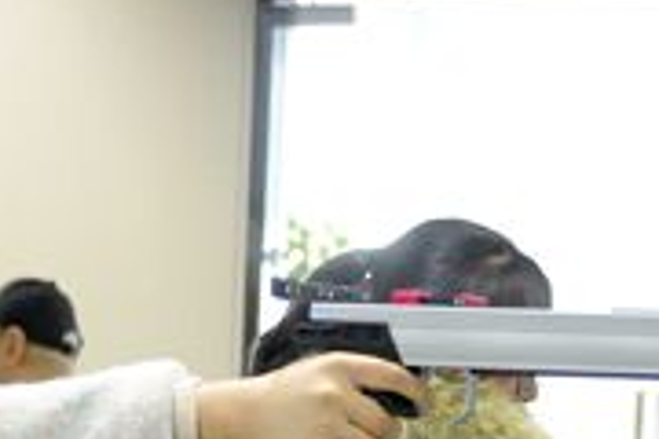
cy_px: 927
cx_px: 289
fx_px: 4869
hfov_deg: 7.7
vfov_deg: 5.1
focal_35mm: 266
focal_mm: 40
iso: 2000
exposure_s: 1/40
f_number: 4.5
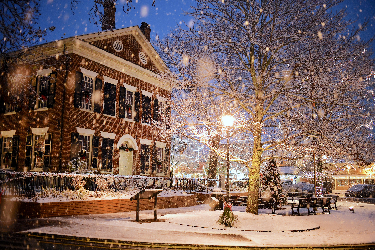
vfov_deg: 37.9
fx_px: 365
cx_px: 188
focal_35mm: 35
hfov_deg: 54.4
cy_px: 125
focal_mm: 35
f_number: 2
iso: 4000
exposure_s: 1/80
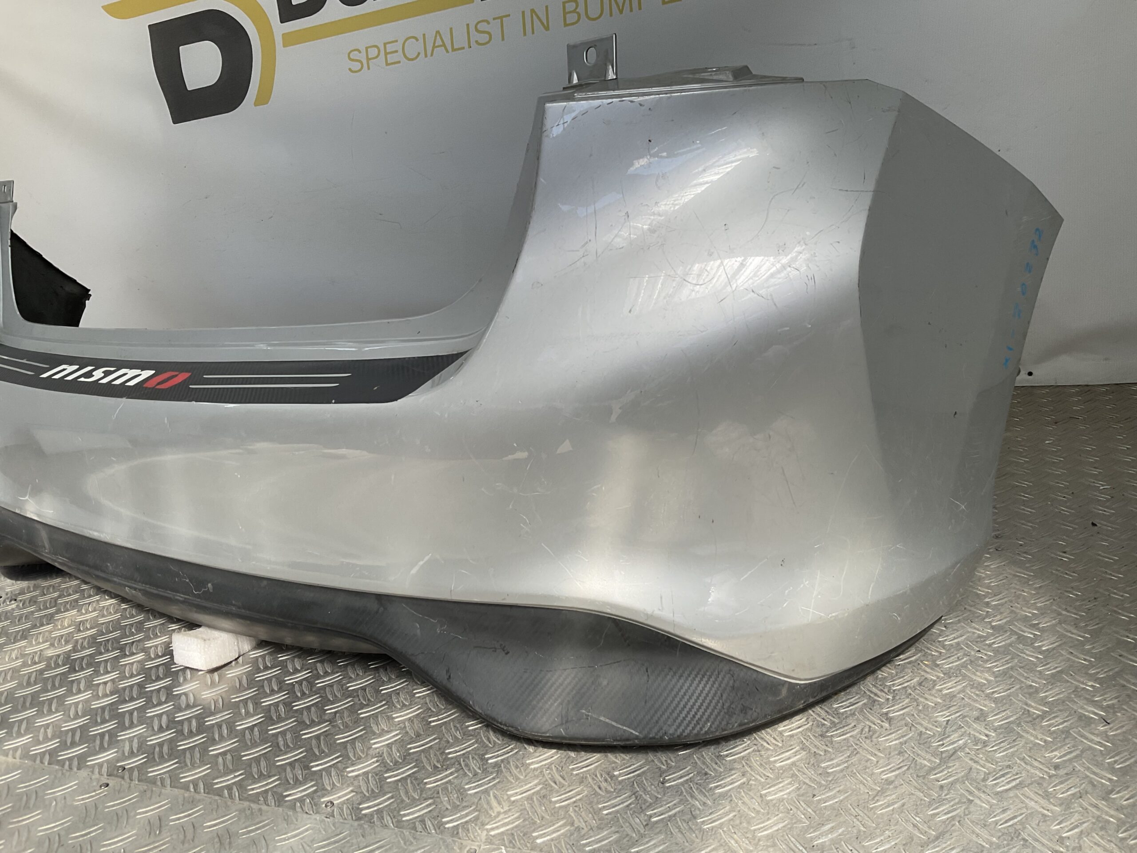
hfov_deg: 61.7
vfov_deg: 48.2
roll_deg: +8.7
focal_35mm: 29
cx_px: 568
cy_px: 426
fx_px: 953
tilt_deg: -19.1
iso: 16
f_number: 1.8
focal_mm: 3
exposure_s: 1/642
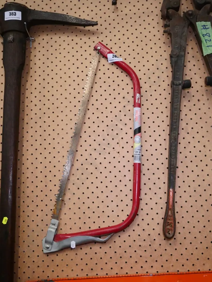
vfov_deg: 46.8
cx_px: 106
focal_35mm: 40
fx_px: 327
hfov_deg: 36.0
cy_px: 141
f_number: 4.5
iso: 3200
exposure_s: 1/500
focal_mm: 20
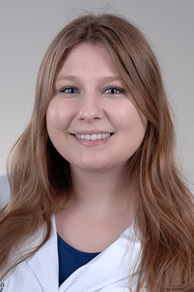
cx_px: 97
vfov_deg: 20.6
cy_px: 146
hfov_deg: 13.8
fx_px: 800
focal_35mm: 99
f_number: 8
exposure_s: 1/200
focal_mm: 66
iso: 200
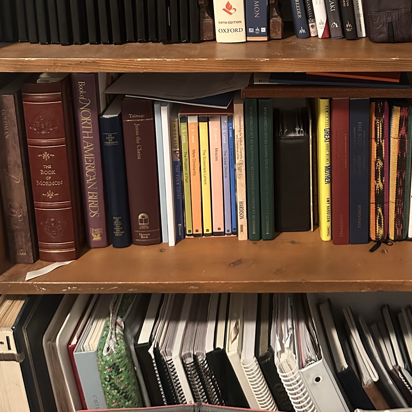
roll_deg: -0.8
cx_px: 305
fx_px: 646
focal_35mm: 48
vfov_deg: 33.4
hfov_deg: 34.7
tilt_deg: -13.0
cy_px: 37
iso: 1000
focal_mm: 6.86
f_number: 1.78
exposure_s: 1/30
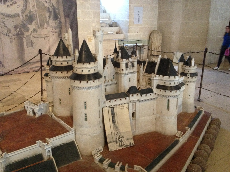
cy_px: 86
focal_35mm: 35
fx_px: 233
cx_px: 115
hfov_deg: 52.6
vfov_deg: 40.7
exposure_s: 1/15
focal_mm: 4.28
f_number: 2.4
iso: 400
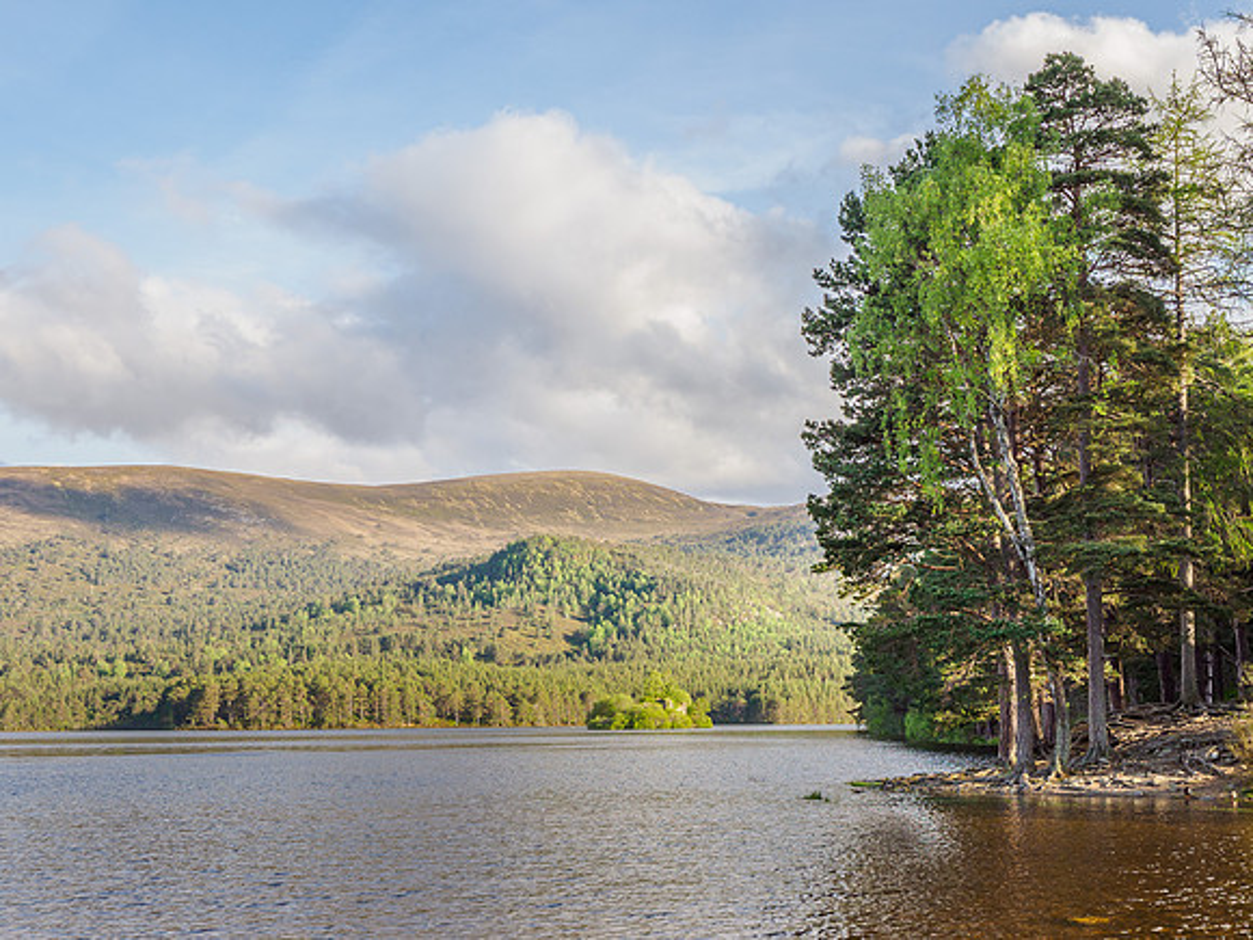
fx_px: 1671
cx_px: 803
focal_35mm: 46
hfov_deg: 40.7
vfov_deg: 31.4
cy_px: 530
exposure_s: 1/100
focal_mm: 18
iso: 200
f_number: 7.1
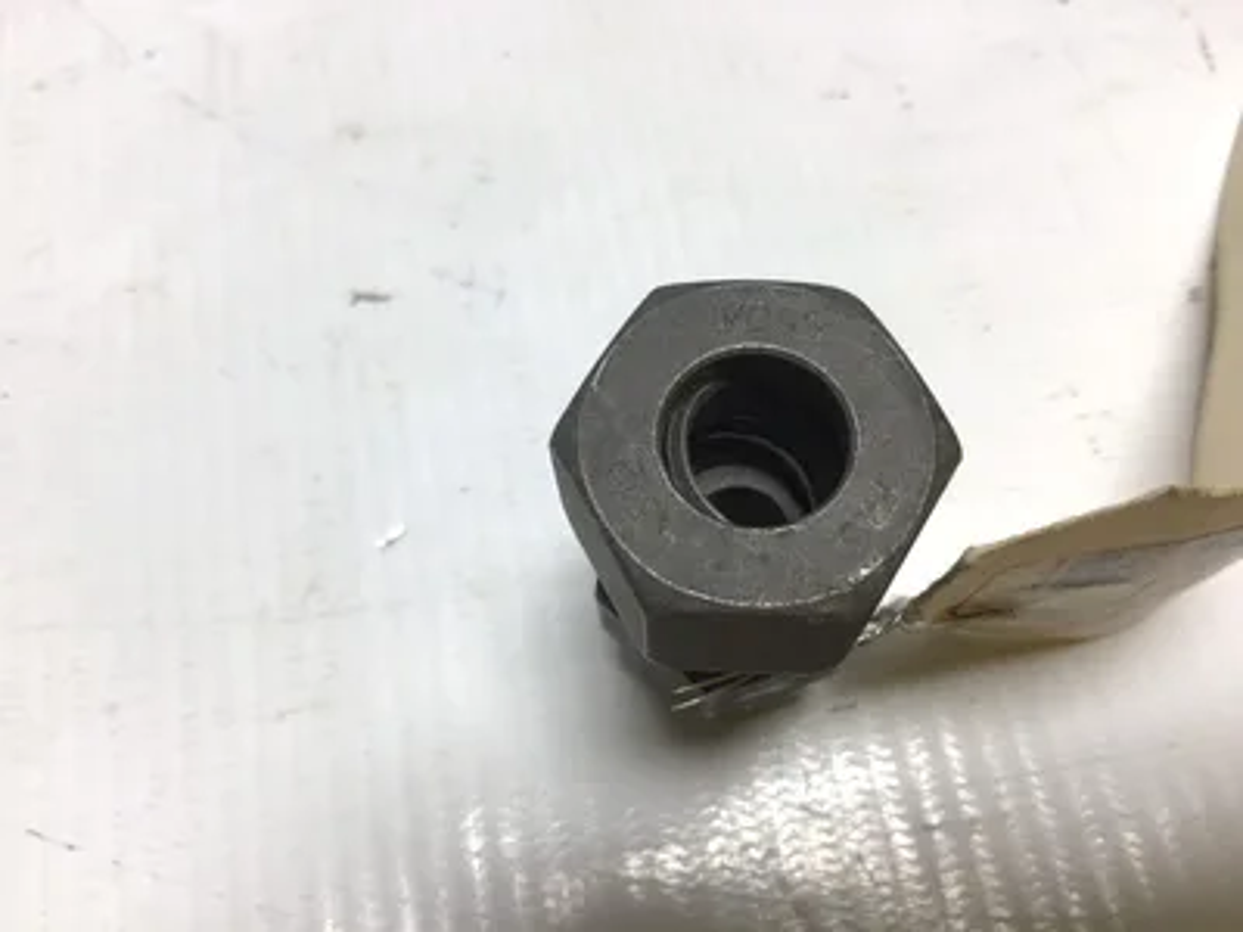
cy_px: 466
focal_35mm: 31
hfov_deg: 58.4
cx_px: 622
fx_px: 1113
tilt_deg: -68.4
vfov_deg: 45.4
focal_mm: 3.3
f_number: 2.4
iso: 25
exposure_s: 1/120
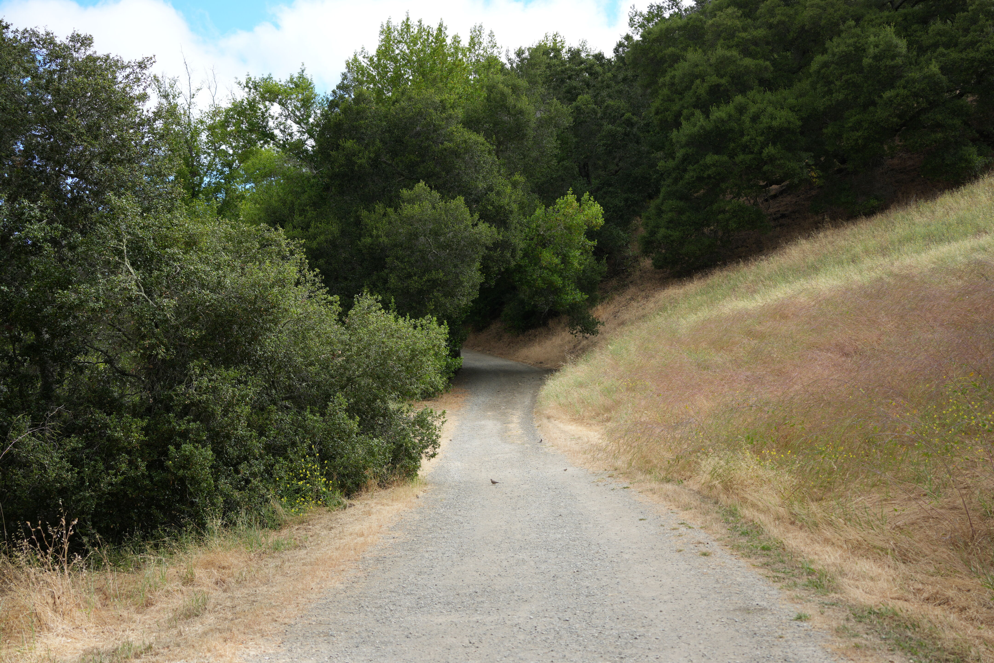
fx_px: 1380
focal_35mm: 50
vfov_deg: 27.0
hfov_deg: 39.6
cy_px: 332
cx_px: 497
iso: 200
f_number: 4.5
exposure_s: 1/400
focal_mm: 50
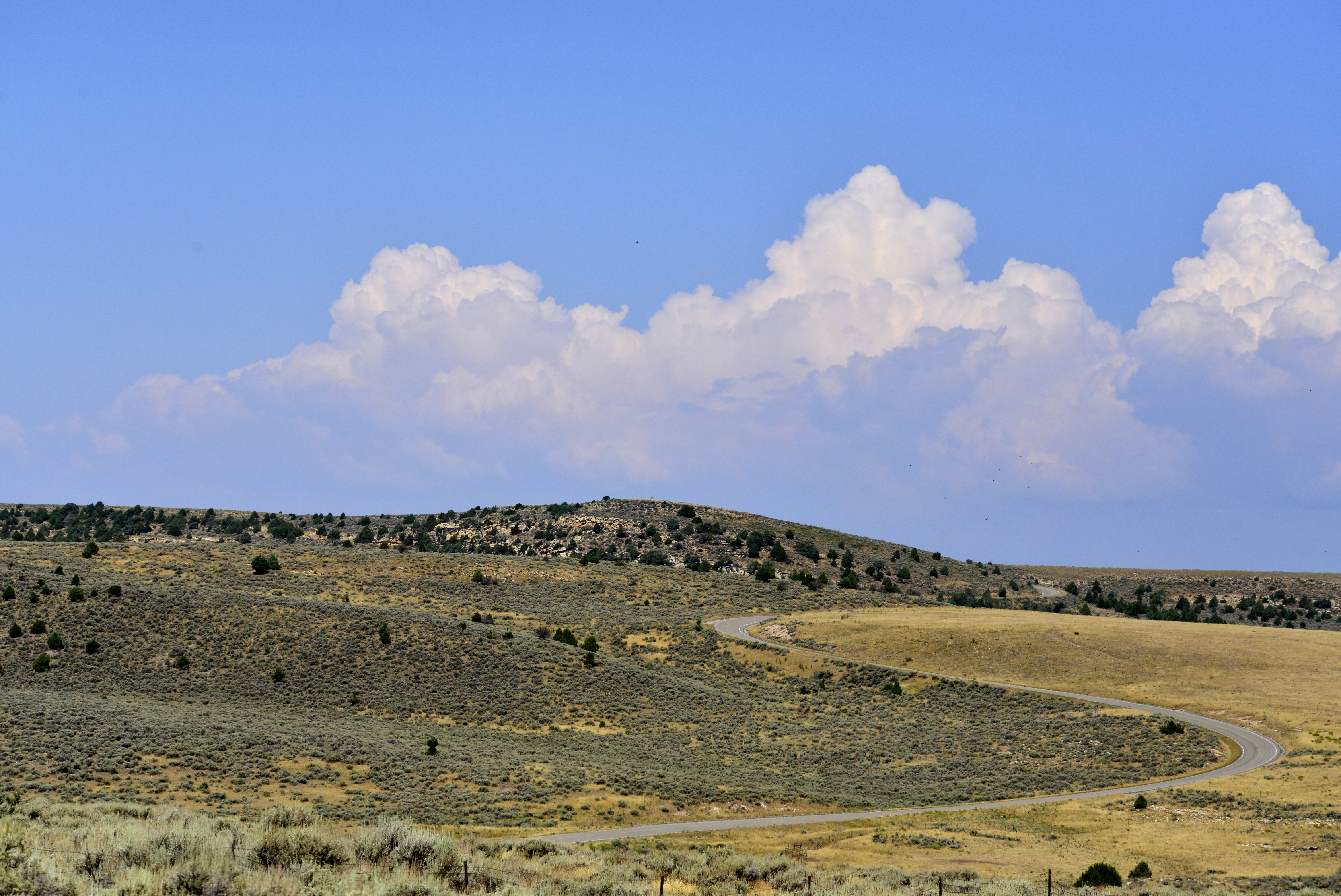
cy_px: 448
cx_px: 670
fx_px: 4546
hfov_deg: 16.8
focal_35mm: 122
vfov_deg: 11.2
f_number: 9
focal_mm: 122
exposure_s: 1/4000
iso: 800
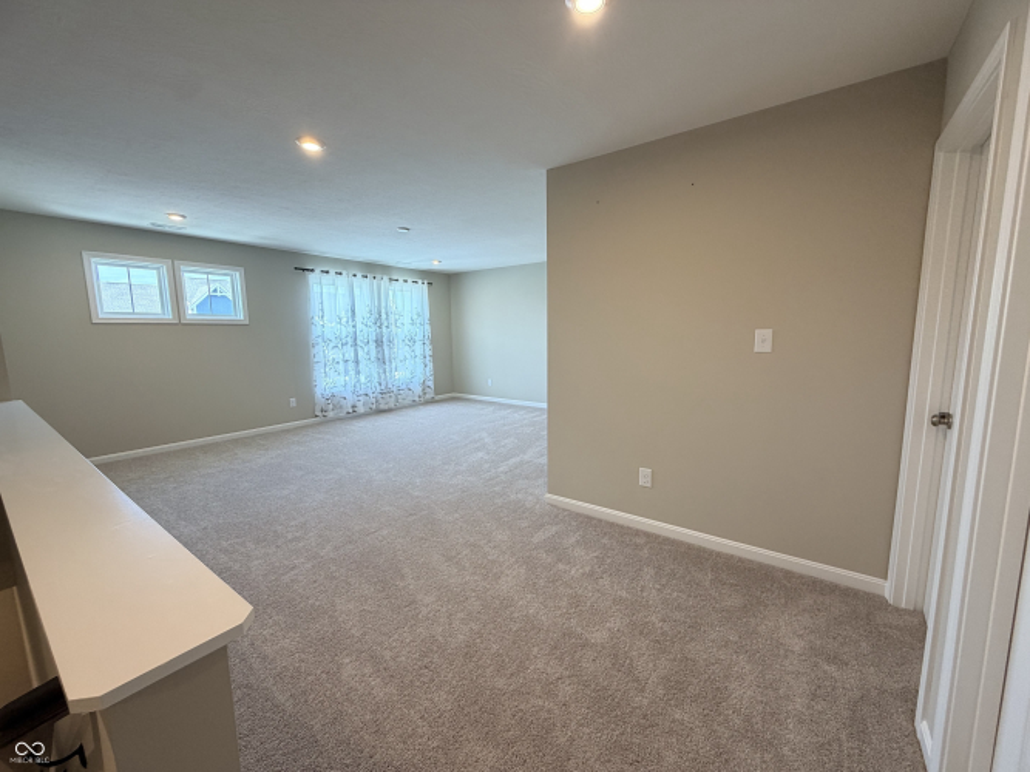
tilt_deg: -6.6
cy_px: 386
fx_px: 416
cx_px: 515
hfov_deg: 102.1
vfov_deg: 85.7
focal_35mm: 14
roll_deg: +1.0
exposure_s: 1/120
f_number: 2.2
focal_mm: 2.22
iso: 125
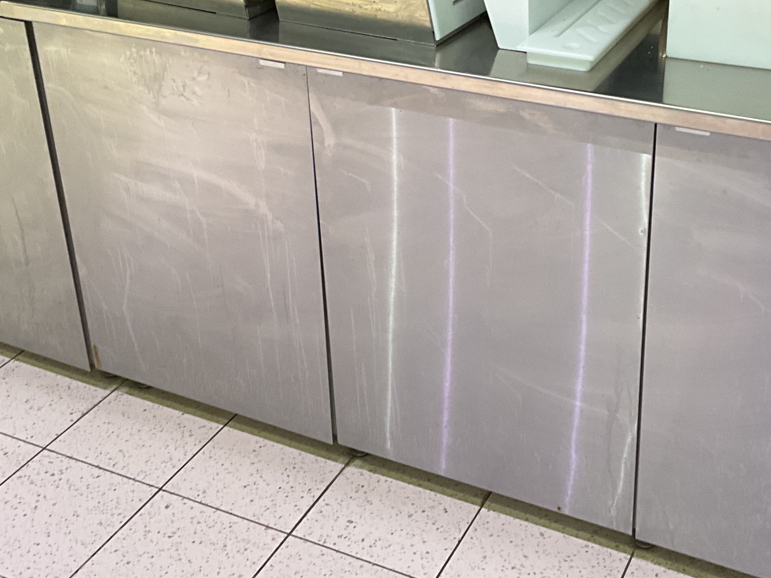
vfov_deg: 28.3
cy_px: 164
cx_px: 475
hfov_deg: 37.3
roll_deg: -0.6
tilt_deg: -24.7
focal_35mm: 51
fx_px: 1136
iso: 80
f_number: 1.8
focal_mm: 3
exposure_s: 1/60
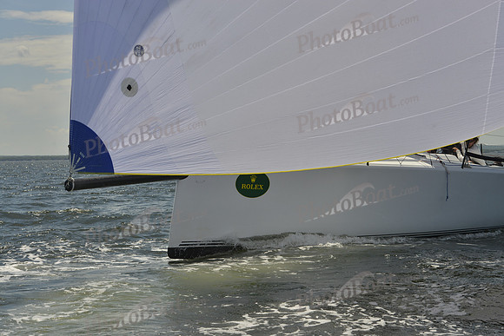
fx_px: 980
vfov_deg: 19.5
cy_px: 168
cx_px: 252
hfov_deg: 28.8
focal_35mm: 70
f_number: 9
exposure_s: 1/1600
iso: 280
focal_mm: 70
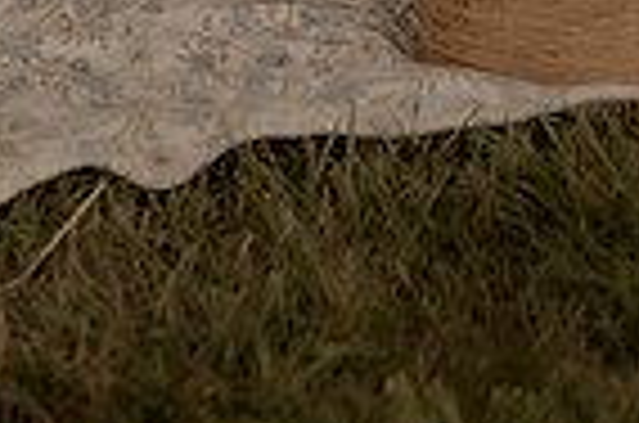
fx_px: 4056
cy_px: -225
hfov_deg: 8.7
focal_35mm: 229
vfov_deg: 5.9
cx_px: -468
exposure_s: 1/1000
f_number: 1.4
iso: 200
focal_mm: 50
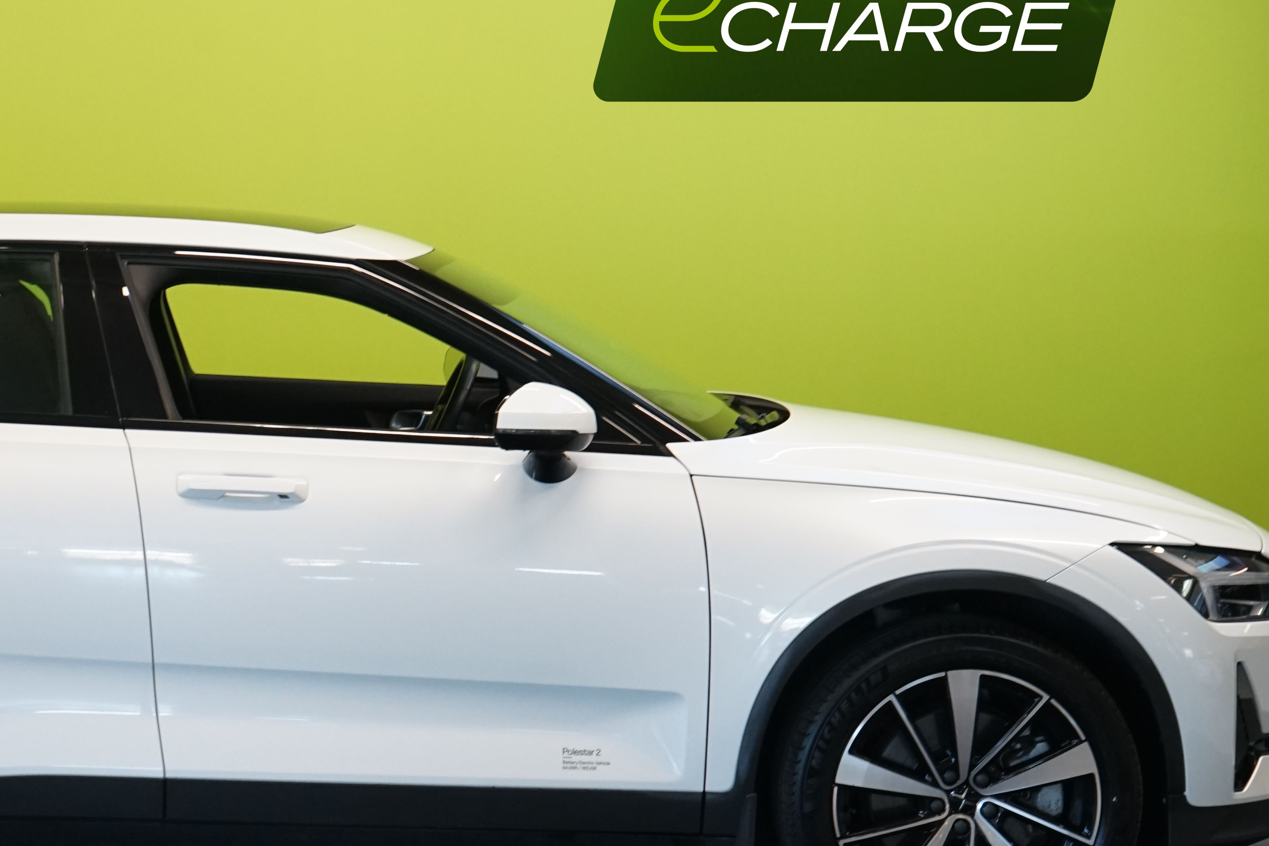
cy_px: 501
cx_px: 189
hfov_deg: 22.4
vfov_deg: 15.3
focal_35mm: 89
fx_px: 3137
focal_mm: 48
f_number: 7.1
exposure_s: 1/30
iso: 1600
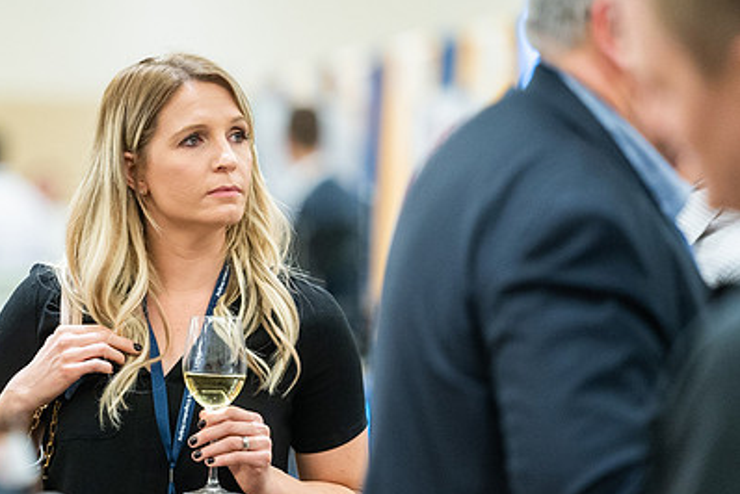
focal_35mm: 301
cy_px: 307
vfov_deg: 4.6
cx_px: 203
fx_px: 6192
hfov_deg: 6.8
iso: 3200
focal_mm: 200
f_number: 2.8
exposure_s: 1/160
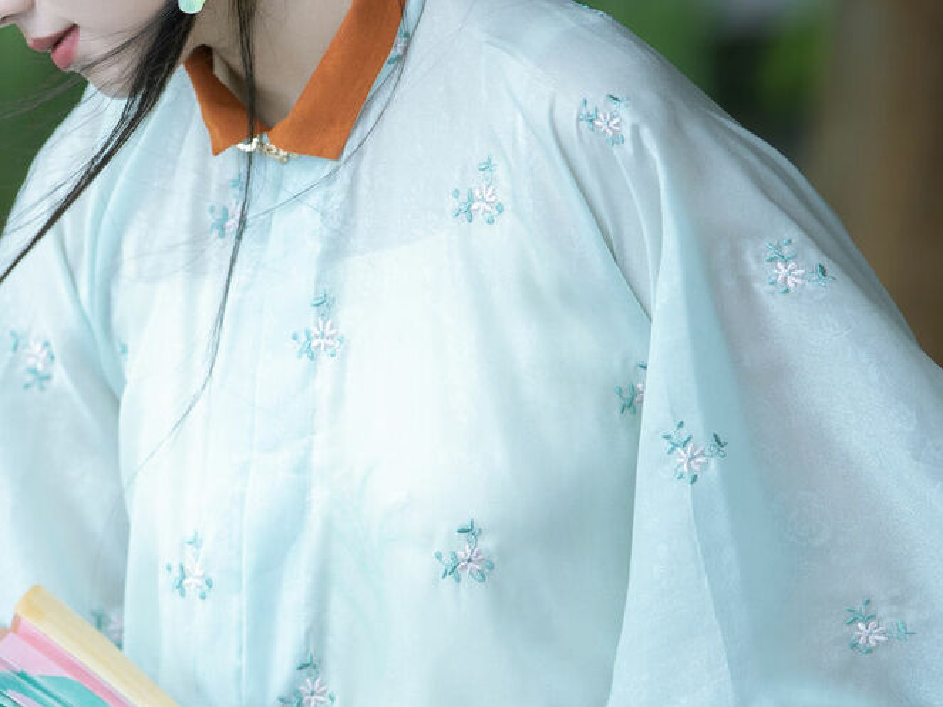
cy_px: 355
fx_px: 10268
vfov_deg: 3.9
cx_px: 280
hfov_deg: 5.3
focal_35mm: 377
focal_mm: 165
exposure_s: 1/320
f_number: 2.8
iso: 100
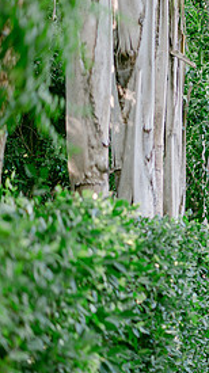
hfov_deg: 6.2
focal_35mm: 192
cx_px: 370
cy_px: 179
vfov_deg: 11.2
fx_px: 1898
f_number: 2
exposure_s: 1/125
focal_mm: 85
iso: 125
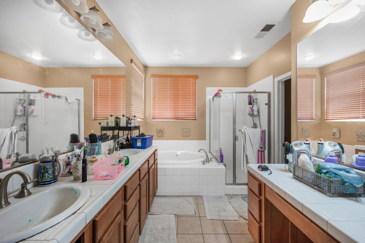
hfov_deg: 104.3
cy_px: 122
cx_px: 182
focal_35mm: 14
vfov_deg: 81.1
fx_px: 142
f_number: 4
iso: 400
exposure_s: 1/30
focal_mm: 14
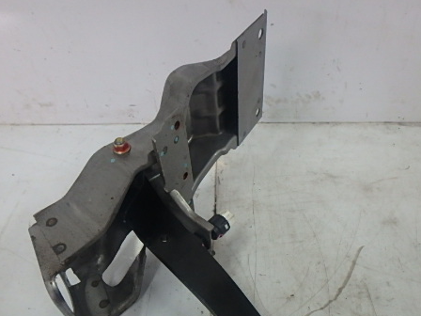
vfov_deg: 45.7
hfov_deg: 59.6
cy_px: 224
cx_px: 246
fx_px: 365
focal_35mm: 30
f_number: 3.5
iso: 320
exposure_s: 1/30
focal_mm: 3.7
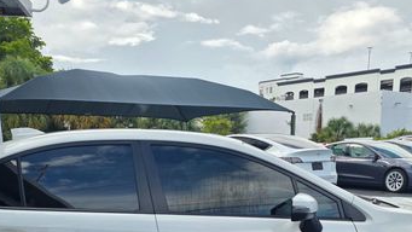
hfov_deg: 43.6
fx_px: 514
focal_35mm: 47
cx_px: 181
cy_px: 273
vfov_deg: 23.4
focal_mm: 6.3
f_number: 1.7
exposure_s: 1/2866
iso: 80
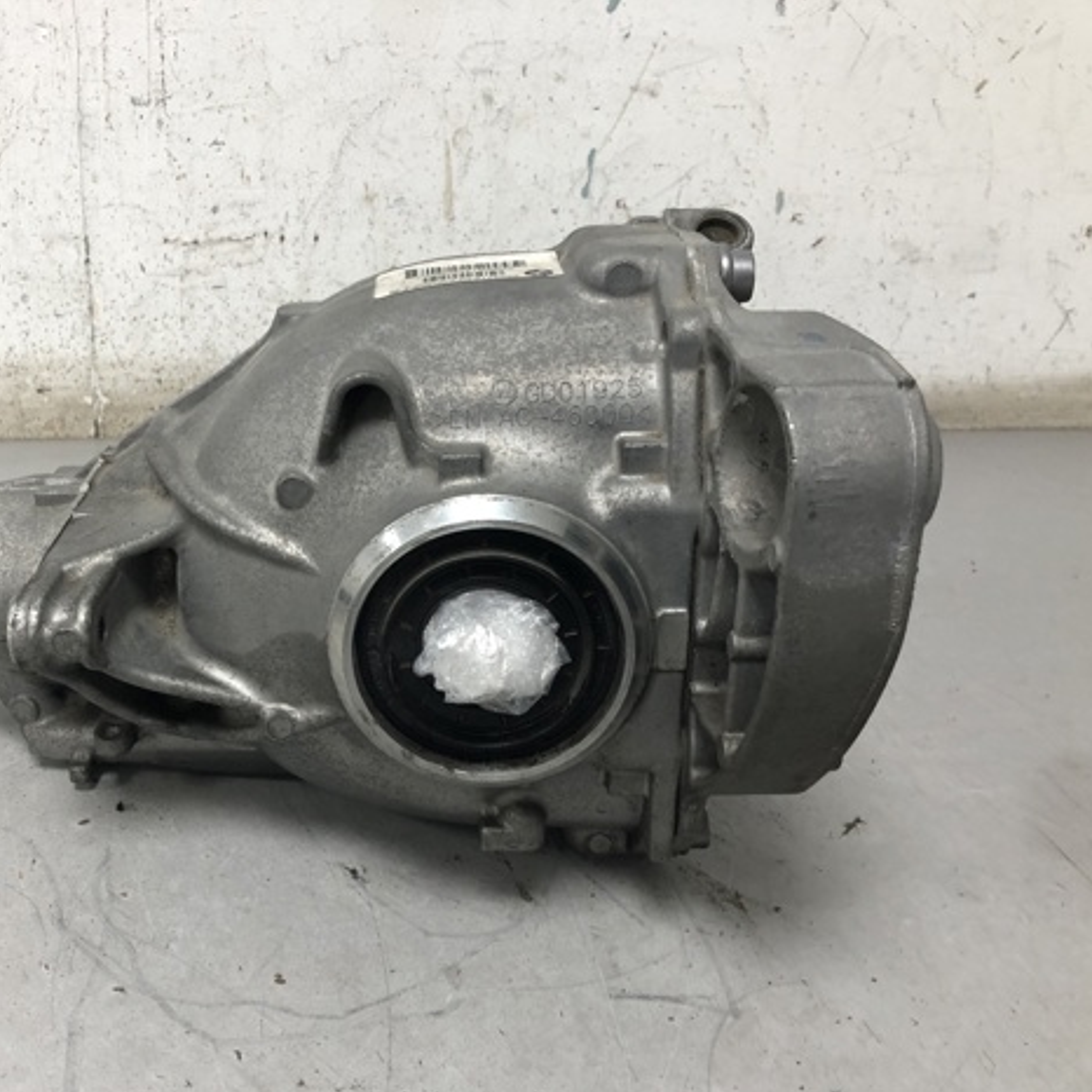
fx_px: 1213
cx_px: 363
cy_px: 560
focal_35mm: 34
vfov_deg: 48.4
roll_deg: -1.5
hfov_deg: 47.7
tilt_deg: -28.7
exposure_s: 1/33
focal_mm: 4
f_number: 1.8
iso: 40
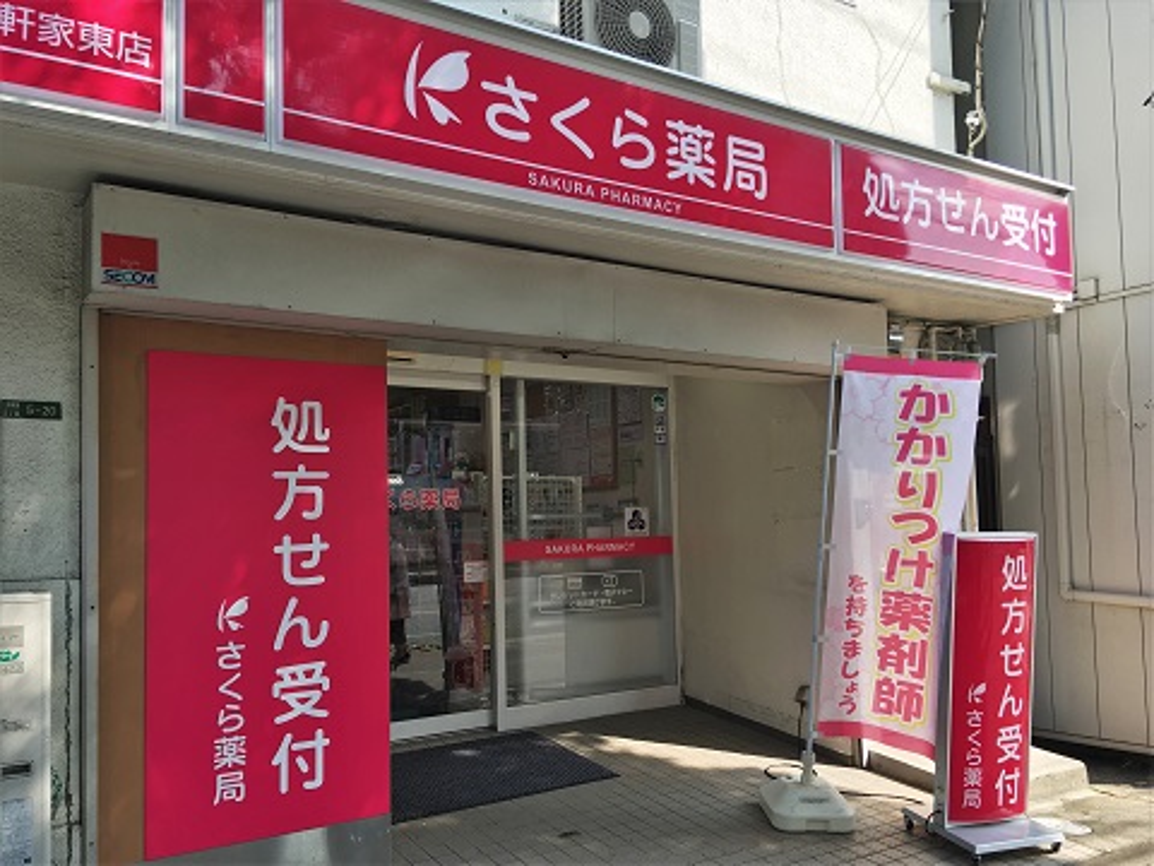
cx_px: 577
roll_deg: +0.7
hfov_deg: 61.7
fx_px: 967
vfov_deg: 48.2
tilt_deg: +4.5
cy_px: 433
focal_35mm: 29
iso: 25
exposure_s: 1/377
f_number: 2.2
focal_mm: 4.15
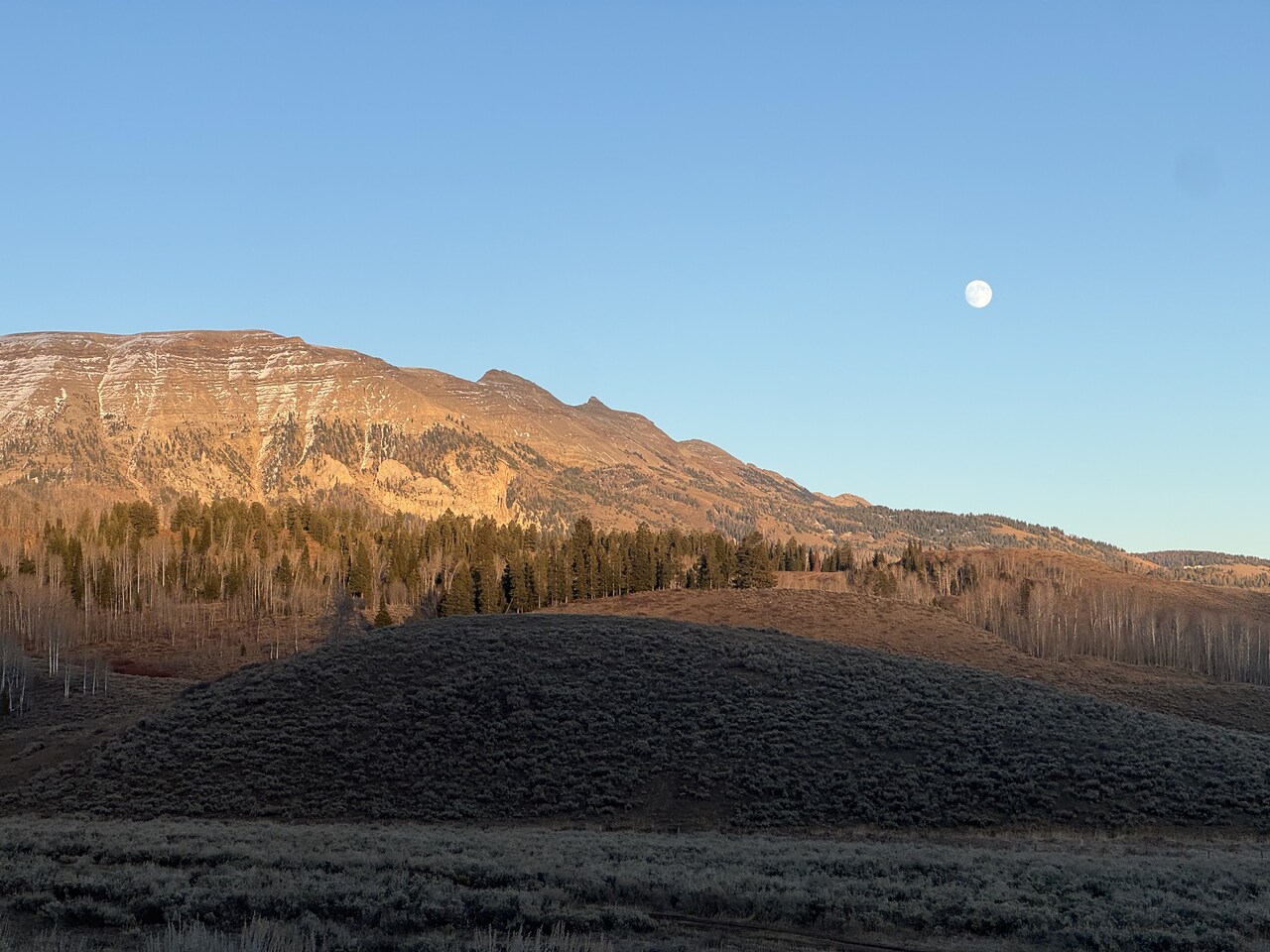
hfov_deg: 25.3
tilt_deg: +5.7
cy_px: 476
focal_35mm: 77
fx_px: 2825
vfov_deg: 19.1
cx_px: 635
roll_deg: +1.3
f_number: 2.8
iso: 25
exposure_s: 1/279
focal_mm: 9
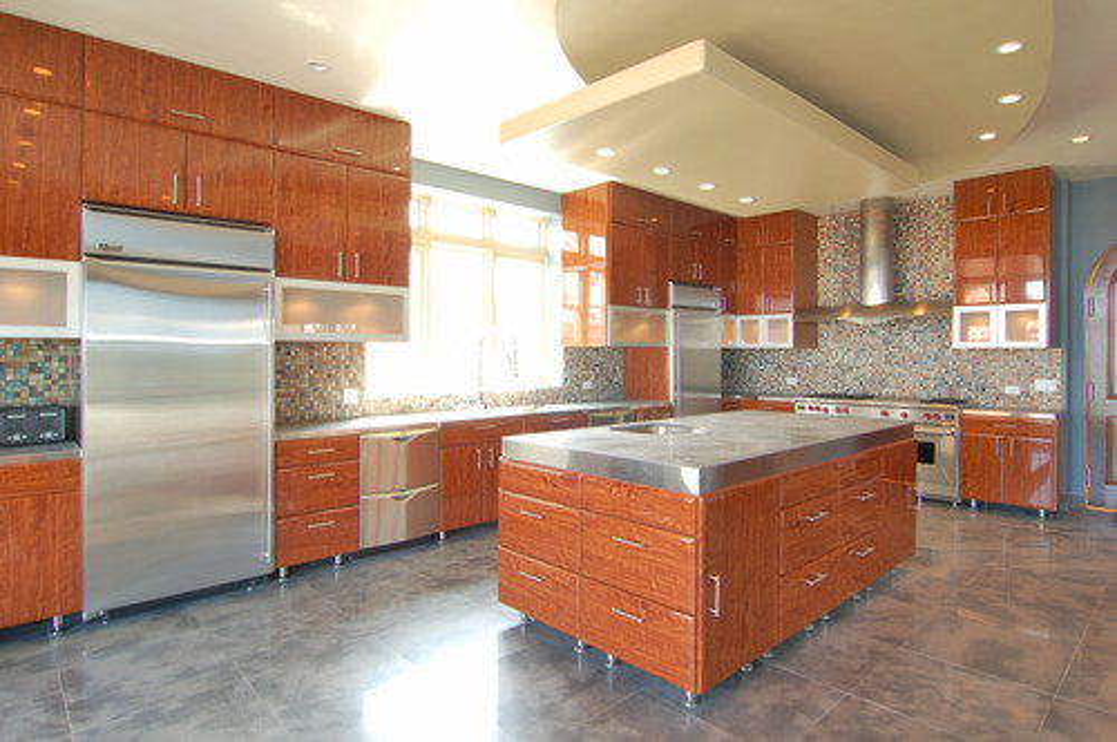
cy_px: 371
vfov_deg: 67.2
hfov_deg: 90.1
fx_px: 558
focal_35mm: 18
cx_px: 558
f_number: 8
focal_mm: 12
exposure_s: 1/3
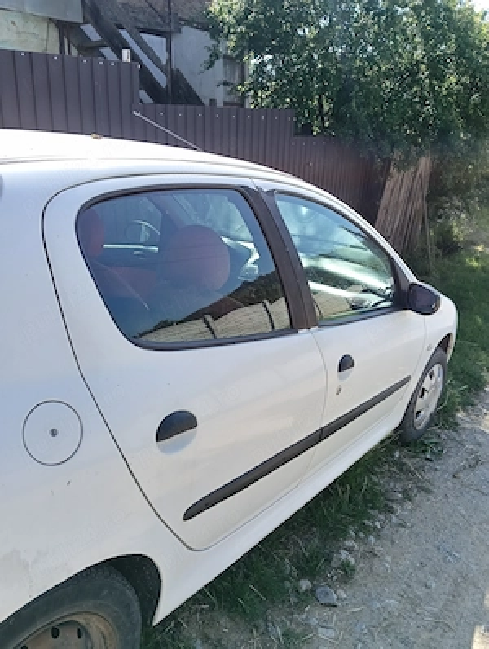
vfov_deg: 65.2
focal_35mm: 27
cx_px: 244
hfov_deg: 51.5
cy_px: 324
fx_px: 507
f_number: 1.8
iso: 50
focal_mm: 3.98
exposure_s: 1/310
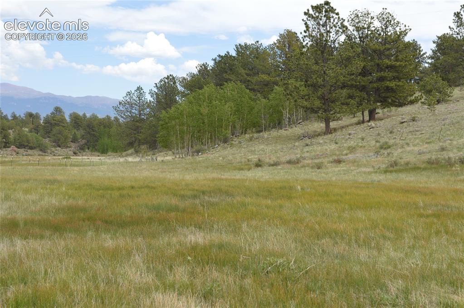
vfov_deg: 20.6
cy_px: 154
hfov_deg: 30.5
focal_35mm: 66
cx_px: 232
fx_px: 850
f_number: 7.1
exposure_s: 1/200
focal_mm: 44
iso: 100
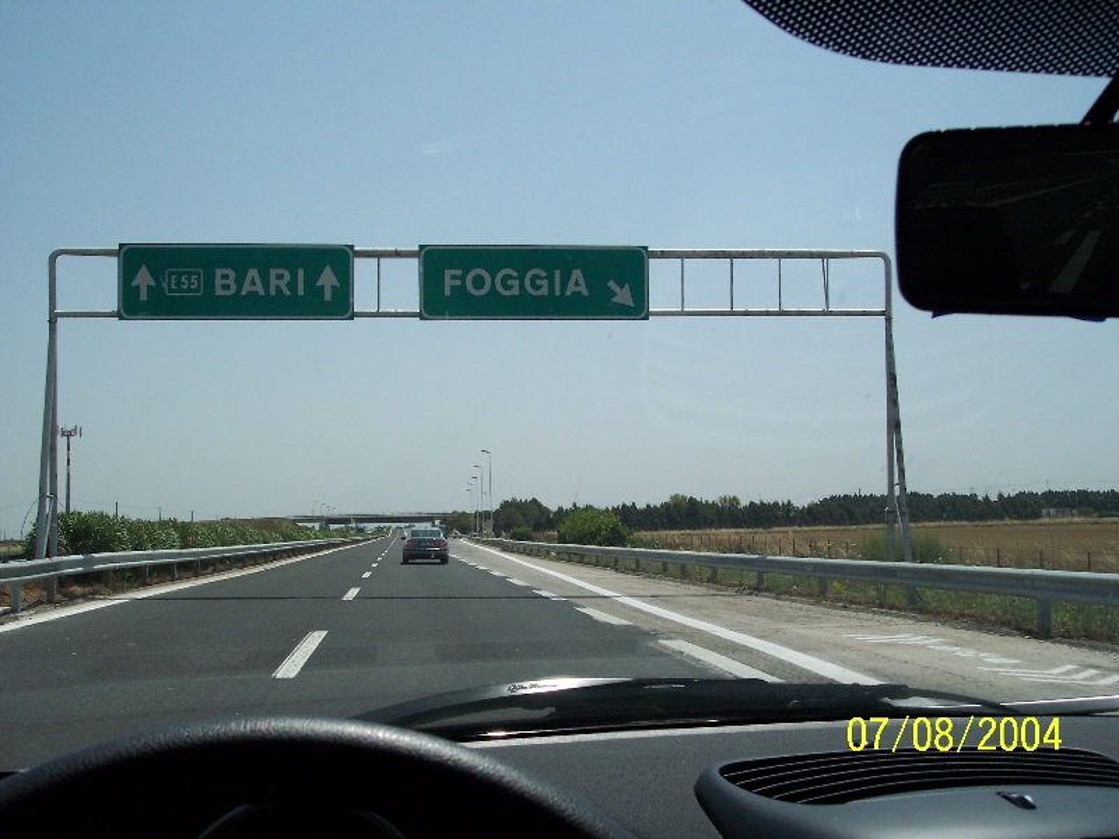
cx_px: 560
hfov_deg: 49.0
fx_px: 1228
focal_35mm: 38
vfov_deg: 37.7
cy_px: 420
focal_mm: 8
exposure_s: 1/1000
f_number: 4.8
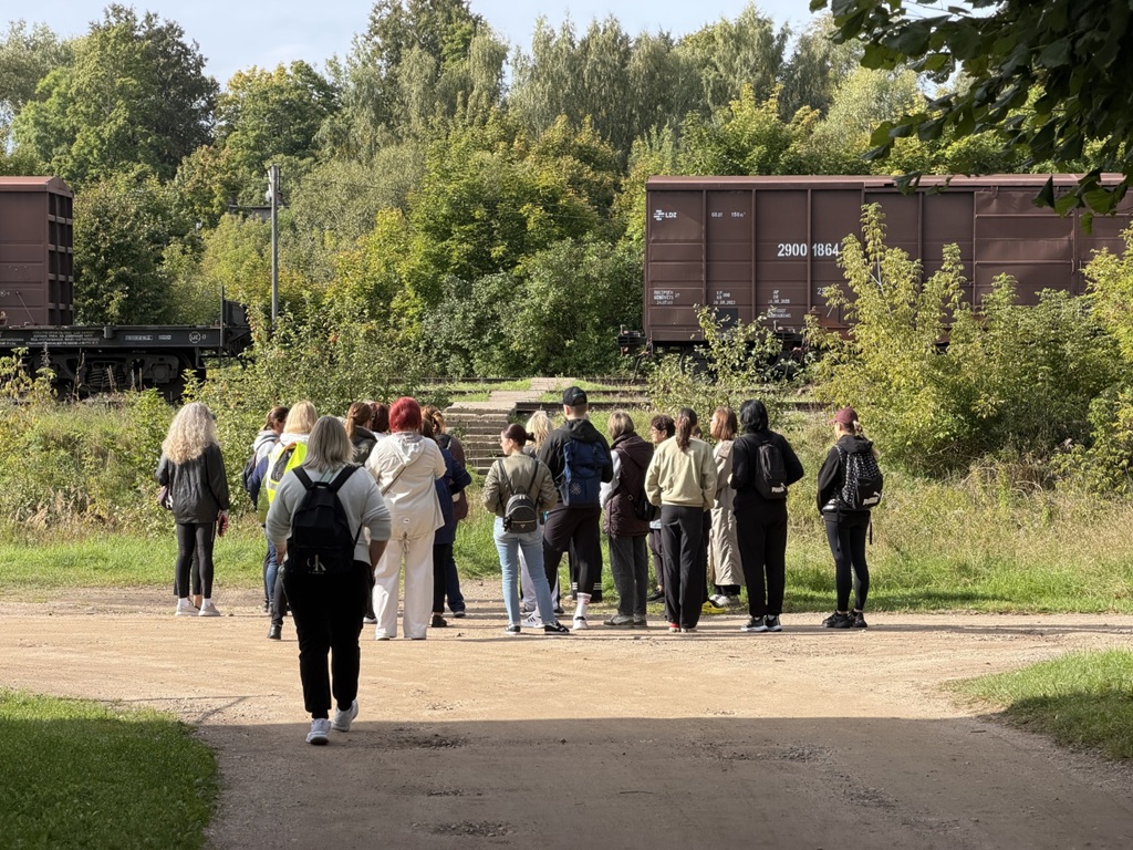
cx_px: 566
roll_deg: +0.8
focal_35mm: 100
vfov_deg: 14.8
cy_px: 425
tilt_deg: -1.3
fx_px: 3273
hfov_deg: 19.6
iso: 50
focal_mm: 16.89
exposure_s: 1/602
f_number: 2.8
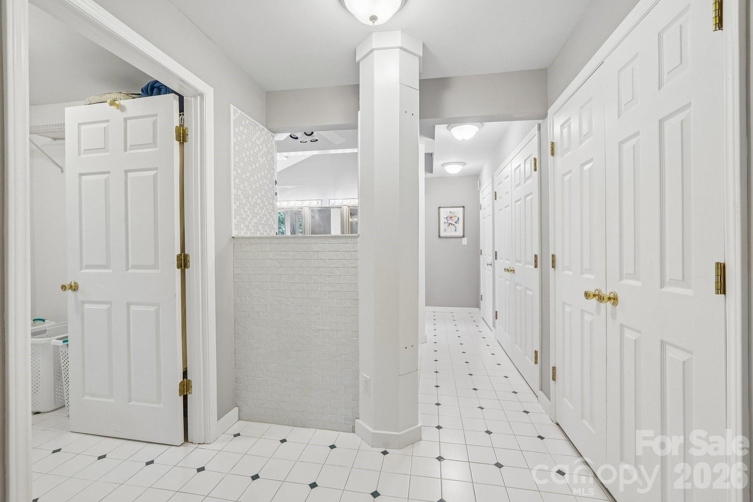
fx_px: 314
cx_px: 376
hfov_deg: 100.4
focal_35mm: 15
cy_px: 251
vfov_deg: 77.3
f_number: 8
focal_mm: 10
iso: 400
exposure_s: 1/6
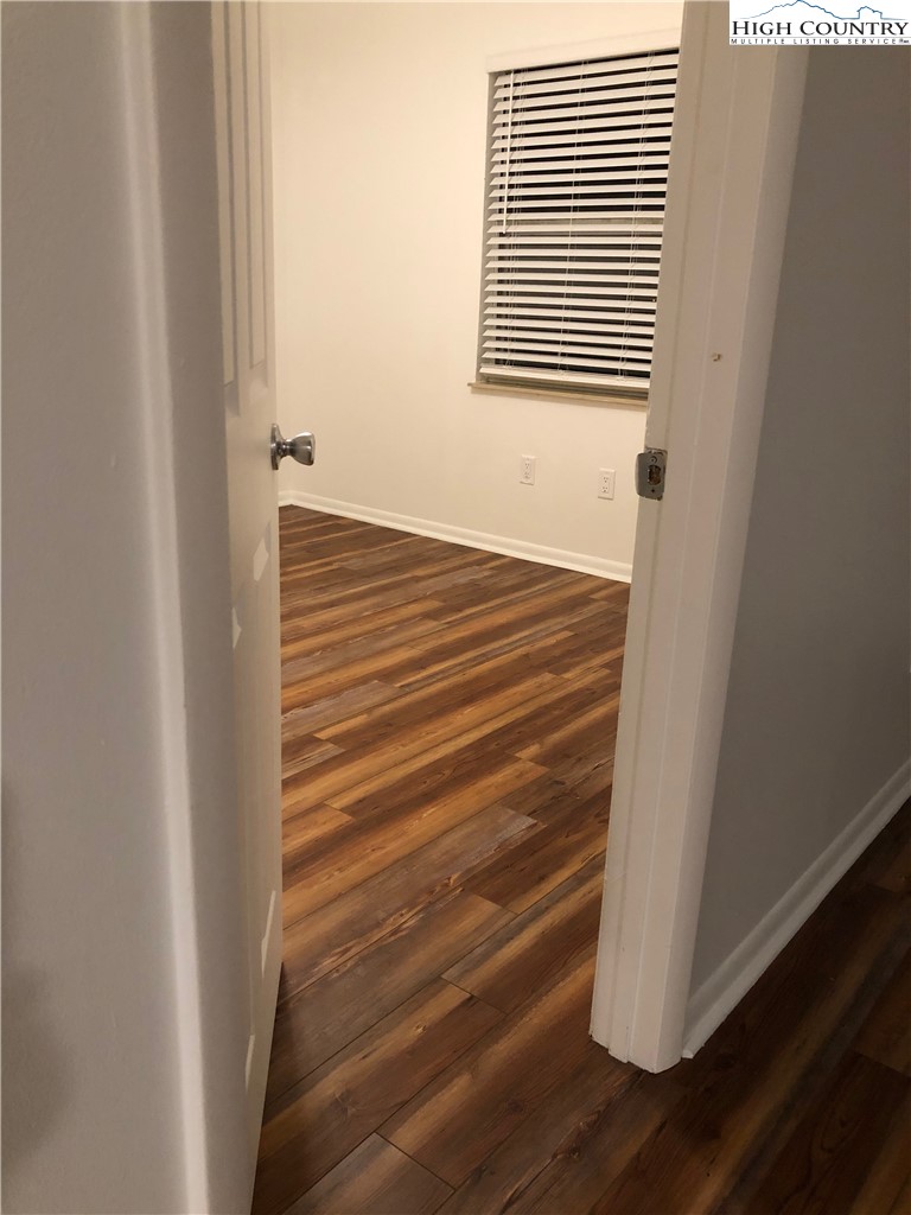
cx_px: 456
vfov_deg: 63.4
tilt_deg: -18.6
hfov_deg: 49.7
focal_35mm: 28
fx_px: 983
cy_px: 608
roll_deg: -3.2
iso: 100
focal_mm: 3.99
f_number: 1.8
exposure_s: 1/12
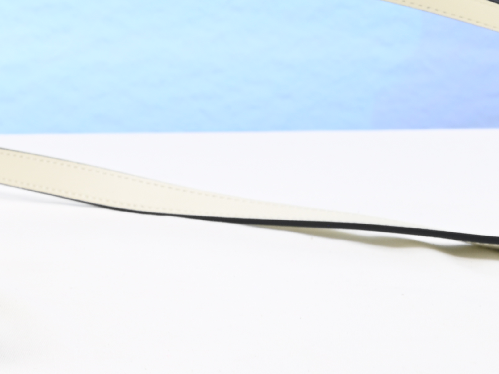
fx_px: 1961
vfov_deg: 10.6
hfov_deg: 13.7
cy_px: -148
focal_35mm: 136
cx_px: -236
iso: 100
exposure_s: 1/2
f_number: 16
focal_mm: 38
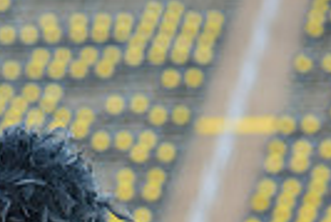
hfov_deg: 4.3
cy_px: 511
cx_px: -1
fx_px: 4354
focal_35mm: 473
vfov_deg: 2.9
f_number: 5.6
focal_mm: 140
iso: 200
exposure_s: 1/500
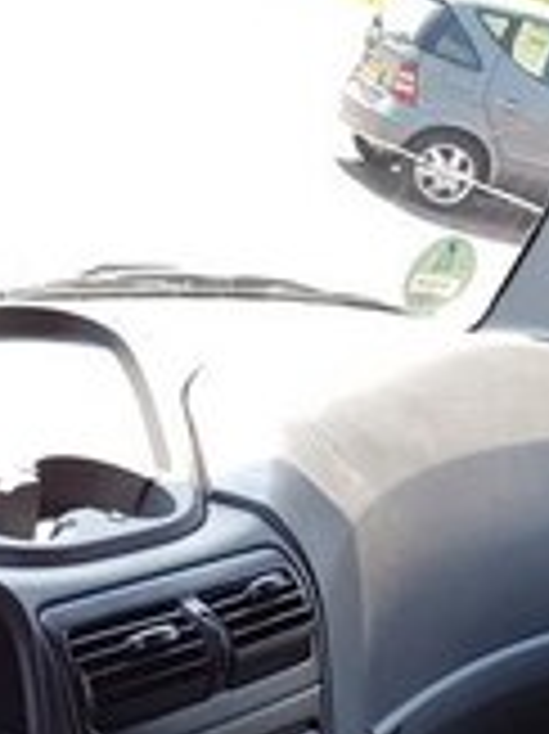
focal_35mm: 79
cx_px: -18
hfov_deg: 18.1
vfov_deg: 21.5
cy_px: 1036
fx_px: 1673
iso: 40
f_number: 1.7
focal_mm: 4.2
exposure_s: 1/282
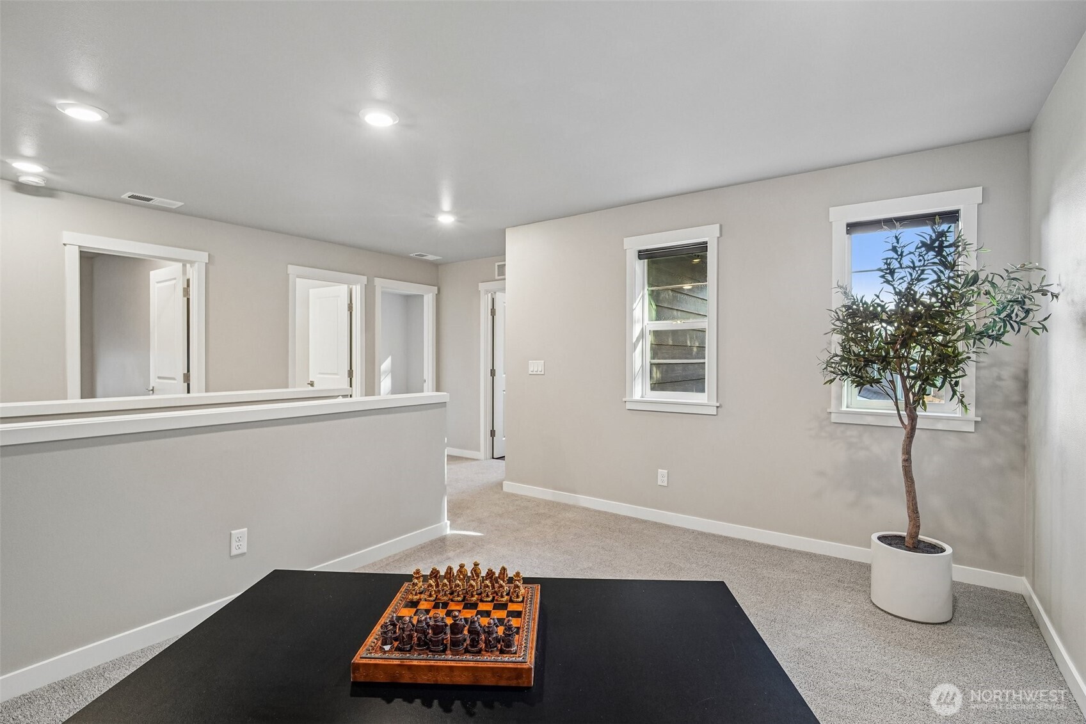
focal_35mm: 16
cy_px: 362
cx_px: 543
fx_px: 483
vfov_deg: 73.7
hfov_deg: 96.7
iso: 1600
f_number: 8
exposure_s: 1/20
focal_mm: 16
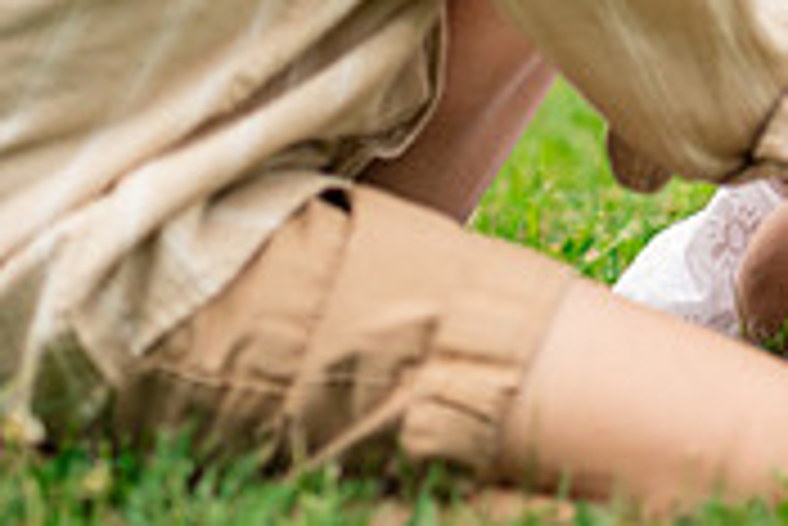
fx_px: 6178
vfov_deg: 4.8
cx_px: 1108
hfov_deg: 7.2
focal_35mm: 282
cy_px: -290
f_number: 2.5
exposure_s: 1/2500
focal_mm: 85
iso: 400
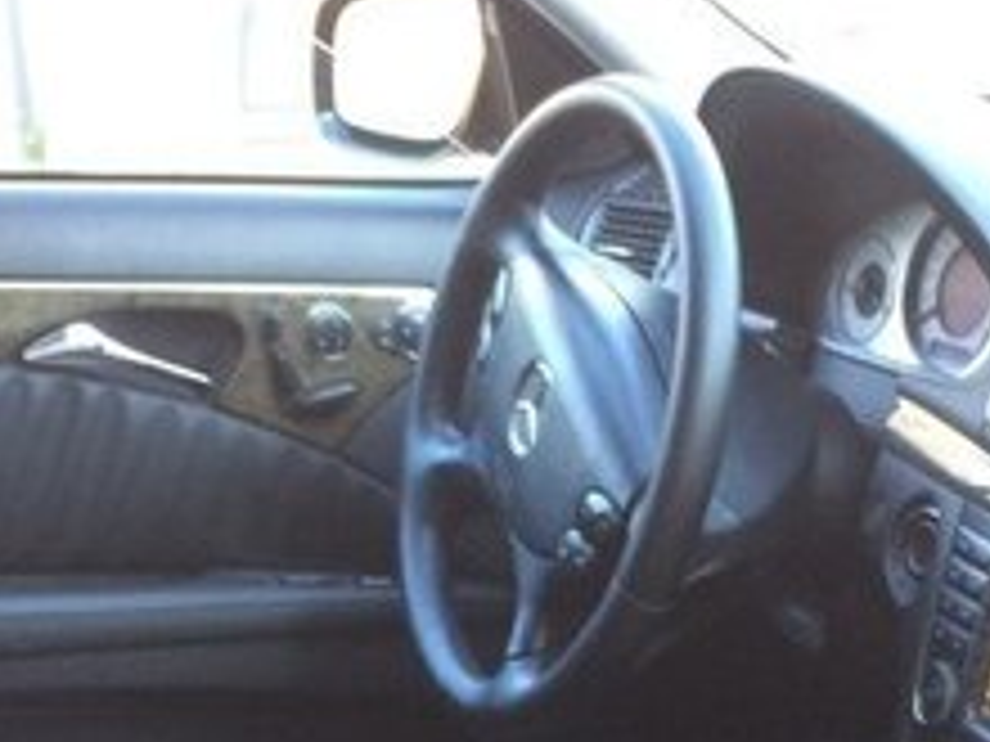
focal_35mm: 87
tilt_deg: -24.4
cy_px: 897
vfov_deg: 16.3
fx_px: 2488
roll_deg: -1.1
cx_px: 828
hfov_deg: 22.1
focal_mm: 4.15
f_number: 2.2
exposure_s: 1/33
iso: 50
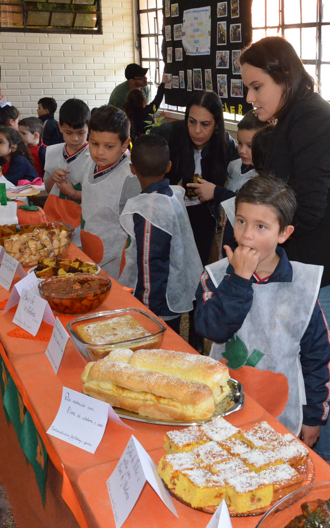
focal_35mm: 49
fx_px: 702
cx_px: 300
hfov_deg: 25.6
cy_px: 263
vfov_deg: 41.2
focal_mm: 21
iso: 5000
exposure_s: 1/250
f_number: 8
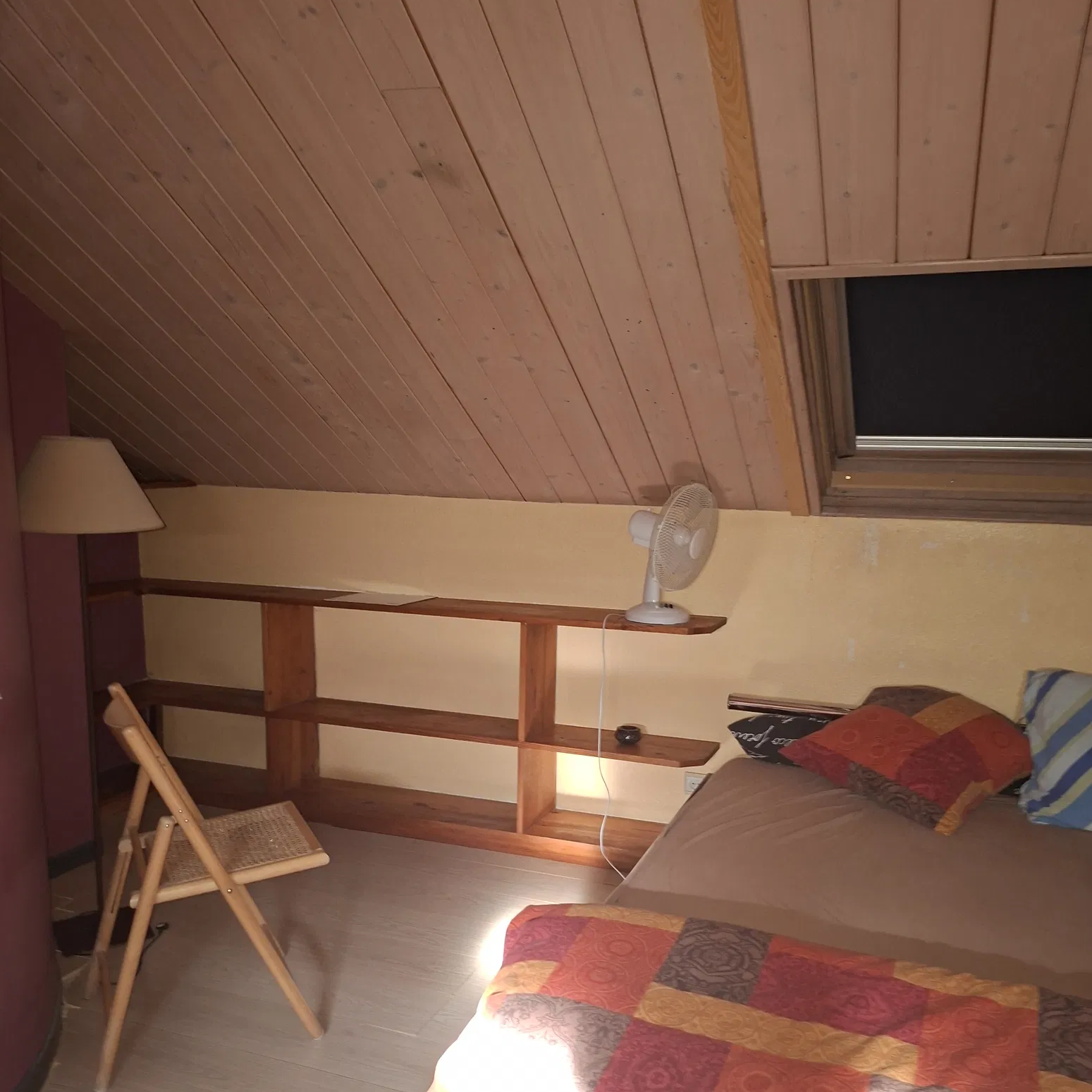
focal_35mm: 28
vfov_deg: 56.7
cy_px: 669
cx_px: 536
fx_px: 999
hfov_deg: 57.3
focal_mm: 5.54
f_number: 1.8
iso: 400
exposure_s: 1/33
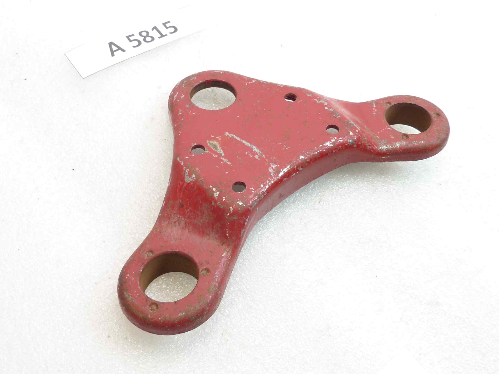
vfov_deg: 37.7
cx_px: 250
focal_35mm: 38
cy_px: 187
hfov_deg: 49.0
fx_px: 548
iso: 80
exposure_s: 1/13
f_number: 3.3
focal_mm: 4.4
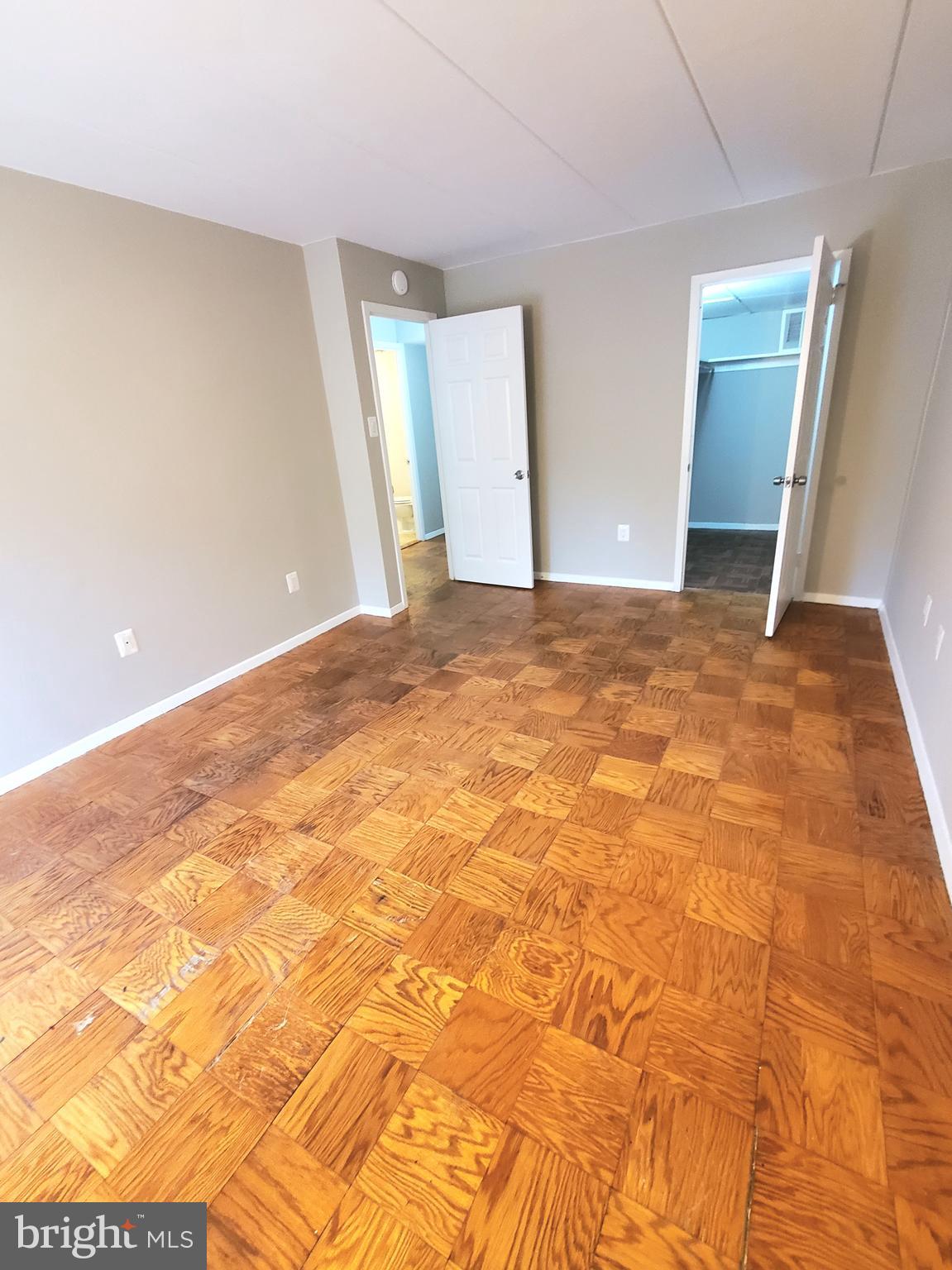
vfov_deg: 106.2
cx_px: 476
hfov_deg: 89.9
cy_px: 635
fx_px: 477
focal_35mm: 13
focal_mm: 1.8
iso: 500
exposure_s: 1/30
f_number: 2.2
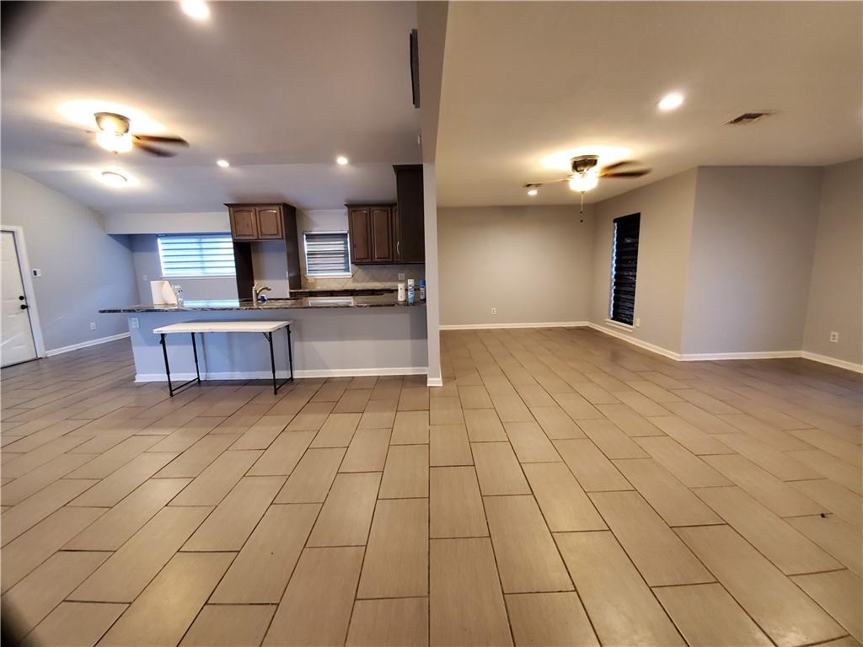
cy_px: 324
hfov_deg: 106.2
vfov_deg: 89.9
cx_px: 432
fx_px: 324
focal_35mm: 13
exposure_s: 1/29
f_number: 2.2
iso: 500
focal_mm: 1.8
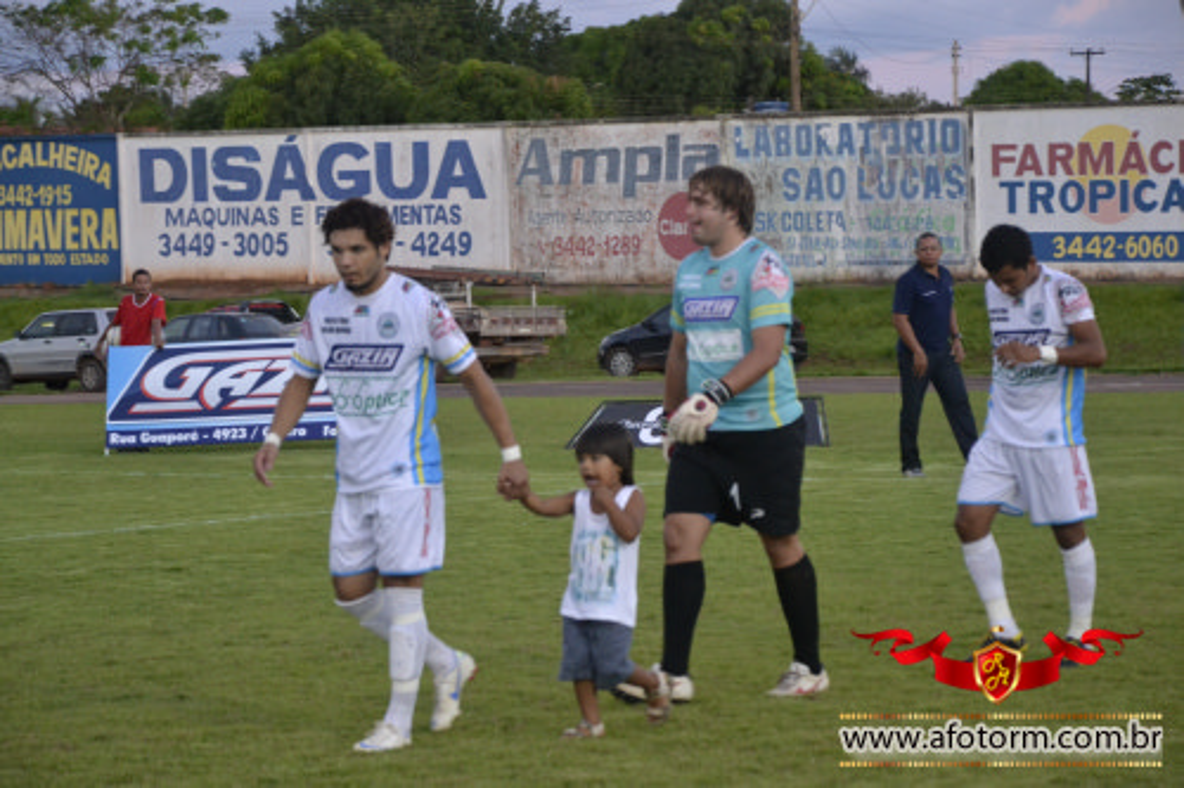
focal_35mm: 135
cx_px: 592
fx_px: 4438
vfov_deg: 10.2
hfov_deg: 15.2
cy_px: 394
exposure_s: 1/125
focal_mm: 90
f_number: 5.6
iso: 2200
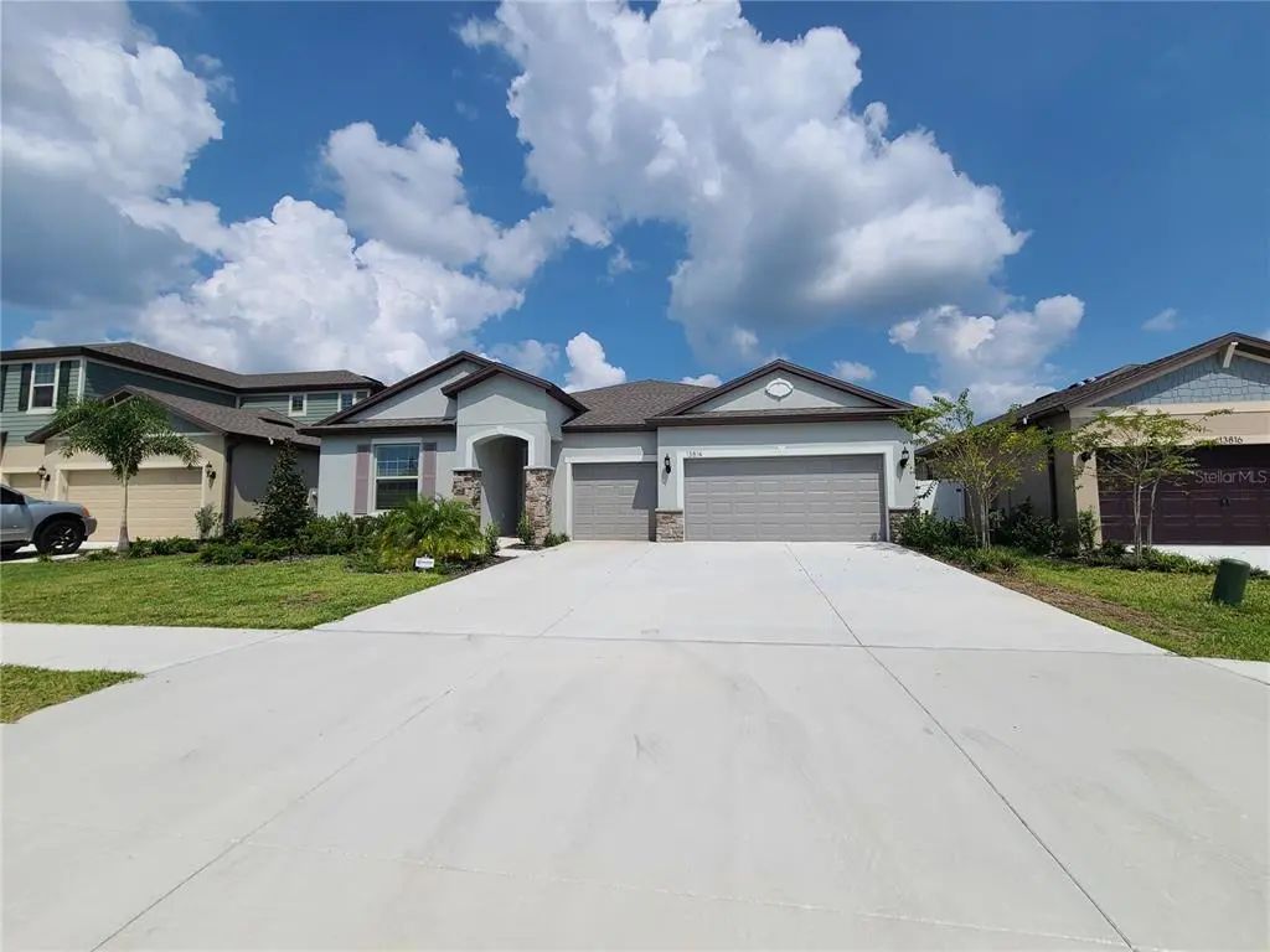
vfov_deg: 89.9
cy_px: 476
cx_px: 635
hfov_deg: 106.2
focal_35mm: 13
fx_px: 477
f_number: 2.2
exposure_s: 1/4210
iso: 50
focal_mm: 2.2
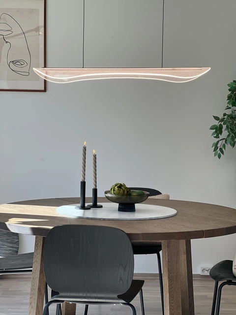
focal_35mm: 77
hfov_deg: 19.1
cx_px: 118
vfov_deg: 25.3
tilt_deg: -1.8
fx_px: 700
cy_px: 158
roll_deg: -1.7
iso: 40
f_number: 2.8
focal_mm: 9
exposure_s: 1/100
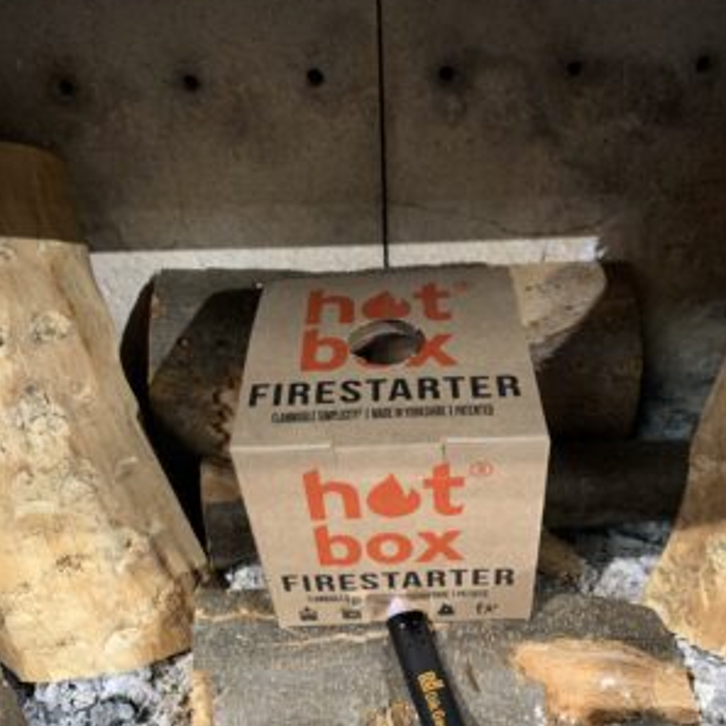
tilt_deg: -41.8
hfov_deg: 52.5
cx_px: 364
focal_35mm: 31
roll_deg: +4.0
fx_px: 736
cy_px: 416
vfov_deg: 52.3
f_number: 1.8
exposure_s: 1/25
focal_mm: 4.25
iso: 500
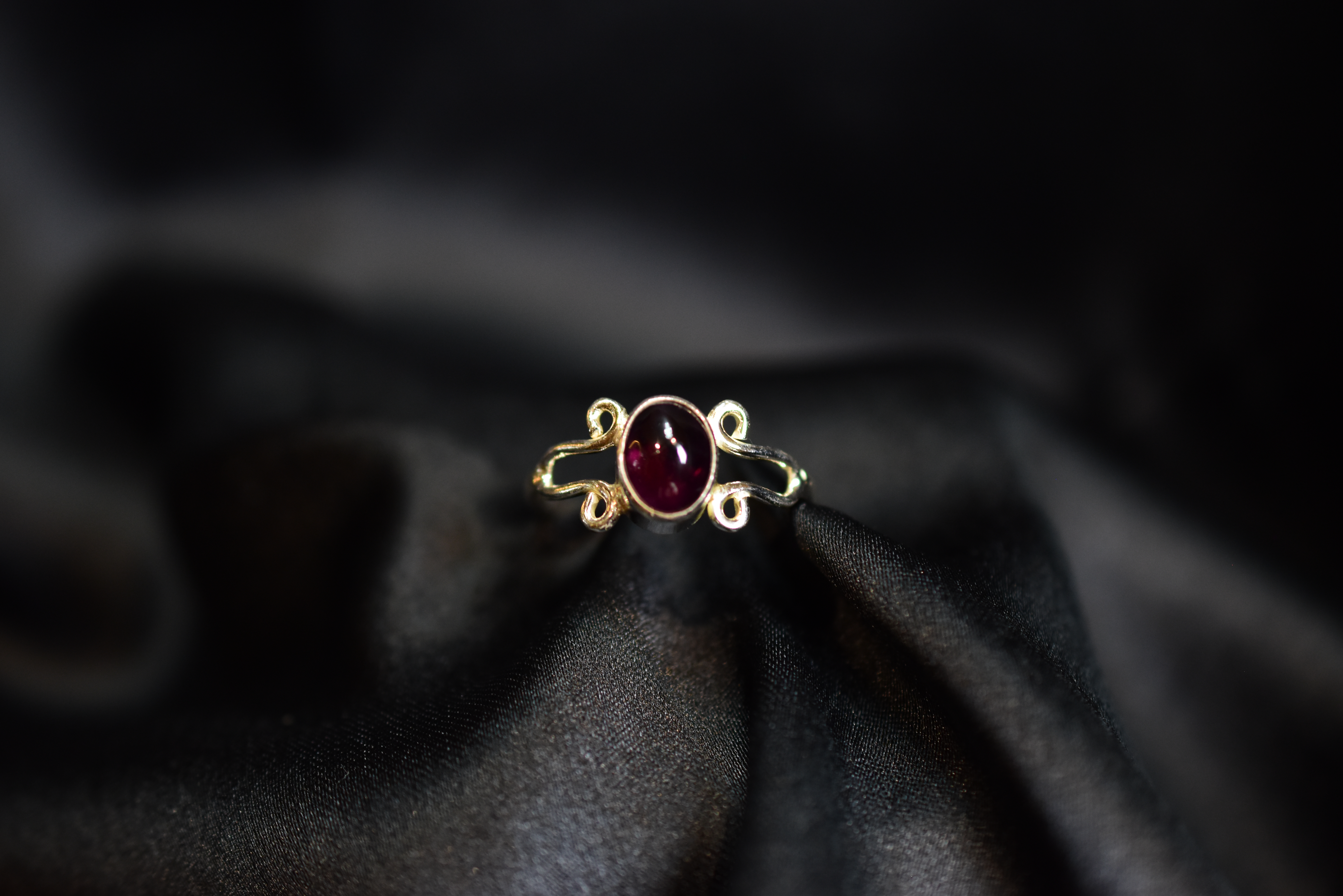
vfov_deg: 22.6
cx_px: 672
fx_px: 2238
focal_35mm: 60
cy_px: 448
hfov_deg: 33.4
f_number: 3.2
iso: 800
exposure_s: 1/160
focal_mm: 40
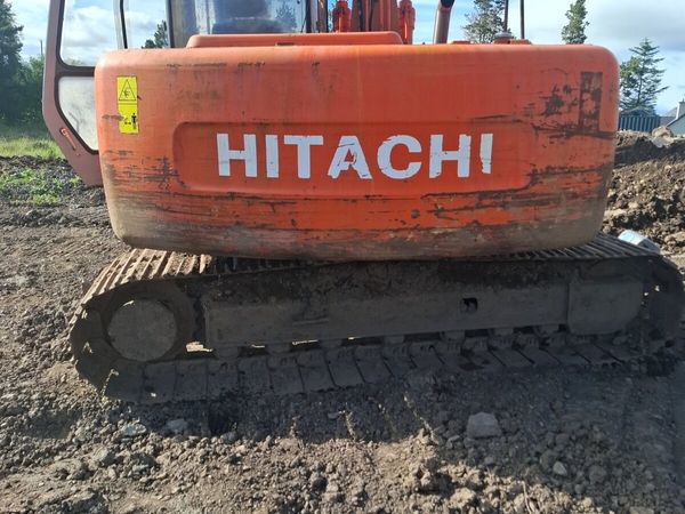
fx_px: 455
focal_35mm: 23
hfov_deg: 73.9
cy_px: 257
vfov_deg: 58.9
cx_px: 342
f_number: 1.8
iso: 50
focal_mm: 5.54
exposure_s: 1/1499
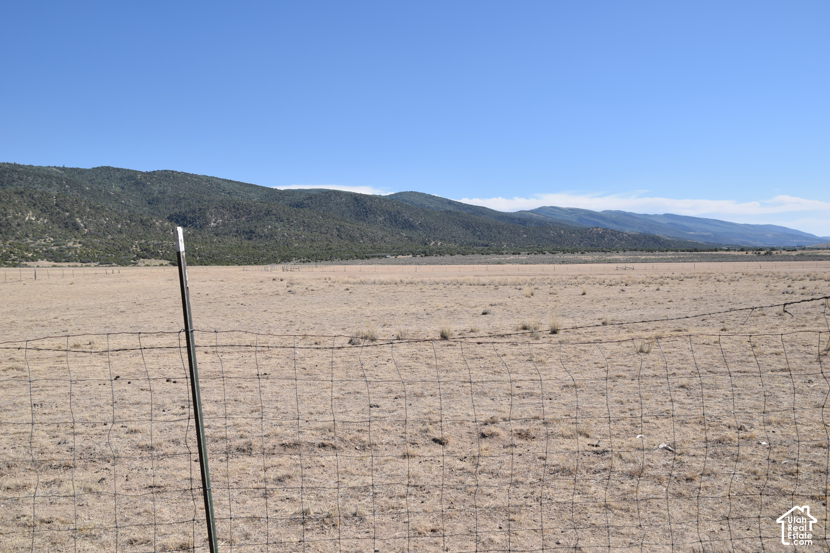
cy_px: 276
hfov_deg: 49.6
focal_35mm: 39
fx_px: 899
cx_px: 415
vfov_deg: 34.2
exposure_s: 1/250
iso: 100
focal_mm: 26
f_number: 8
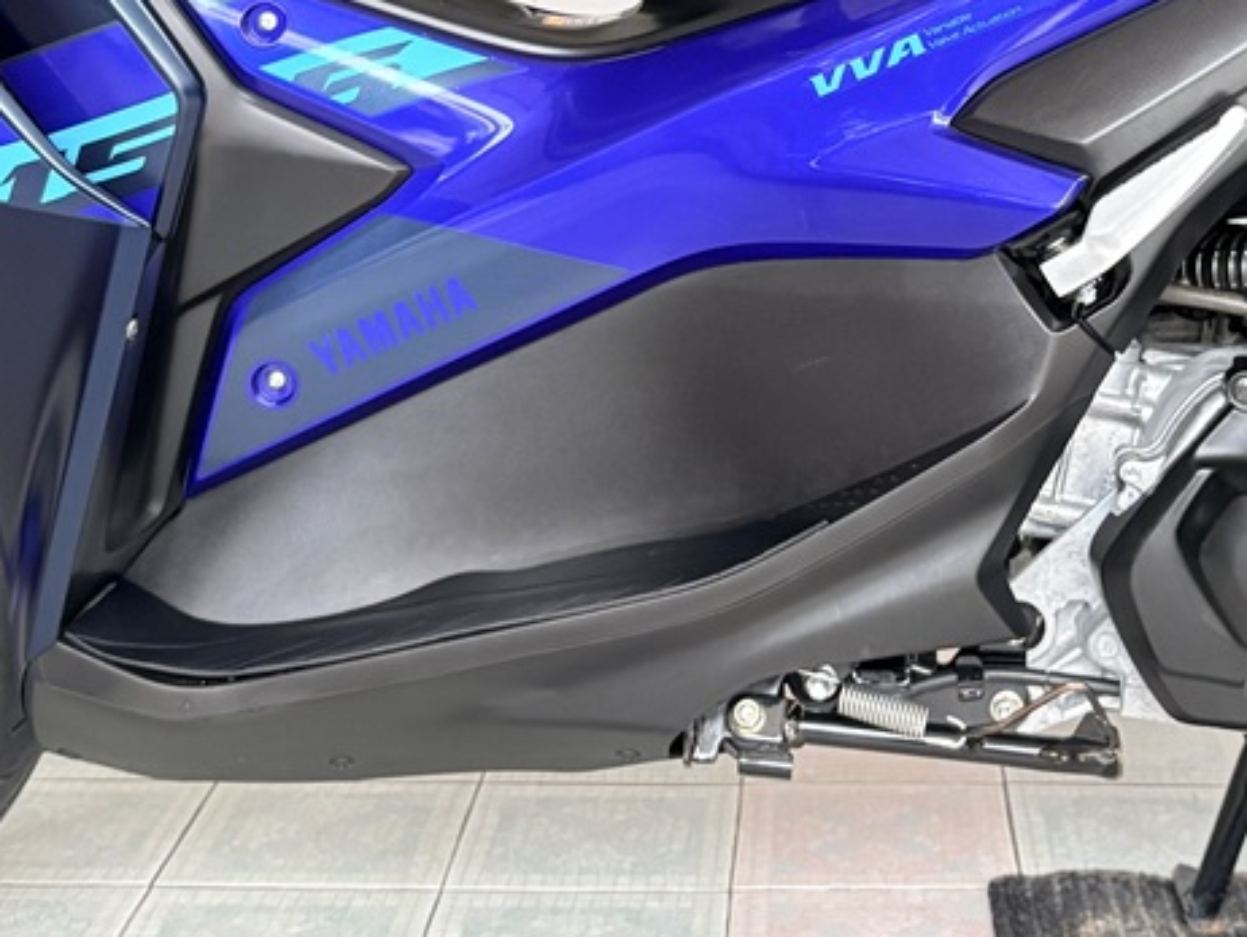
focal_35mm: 72
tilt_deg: -4.4
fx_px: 2595
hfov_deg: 26.9
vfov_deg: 19.9
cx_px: 826
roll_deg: +0.6
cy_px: 27
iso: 250
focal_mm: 5.96
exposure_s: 1/60
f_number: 1.6
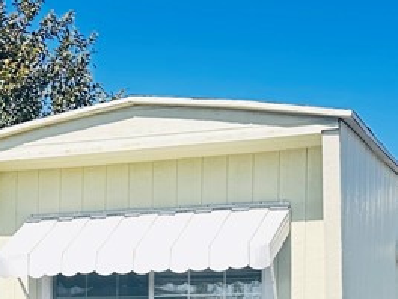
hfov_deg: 21.0
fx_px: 1069
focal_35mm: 93
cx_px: 130
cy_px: 371
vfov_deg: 15.3
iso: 80
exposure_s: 1/1212
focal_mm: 6.86
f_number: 1.78
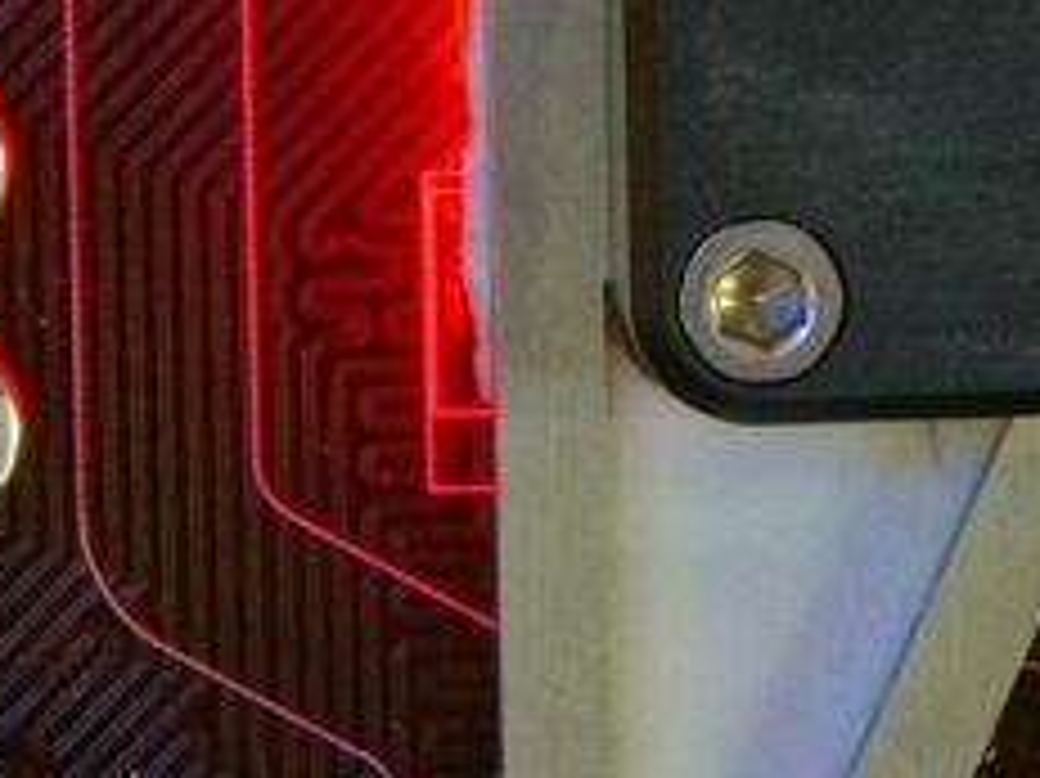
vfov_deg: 1.5
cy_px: -371
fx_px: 29278
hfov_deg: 2.0
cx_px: 1121
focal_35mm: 975
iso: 1600
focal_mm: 130
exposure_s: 6
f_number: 20
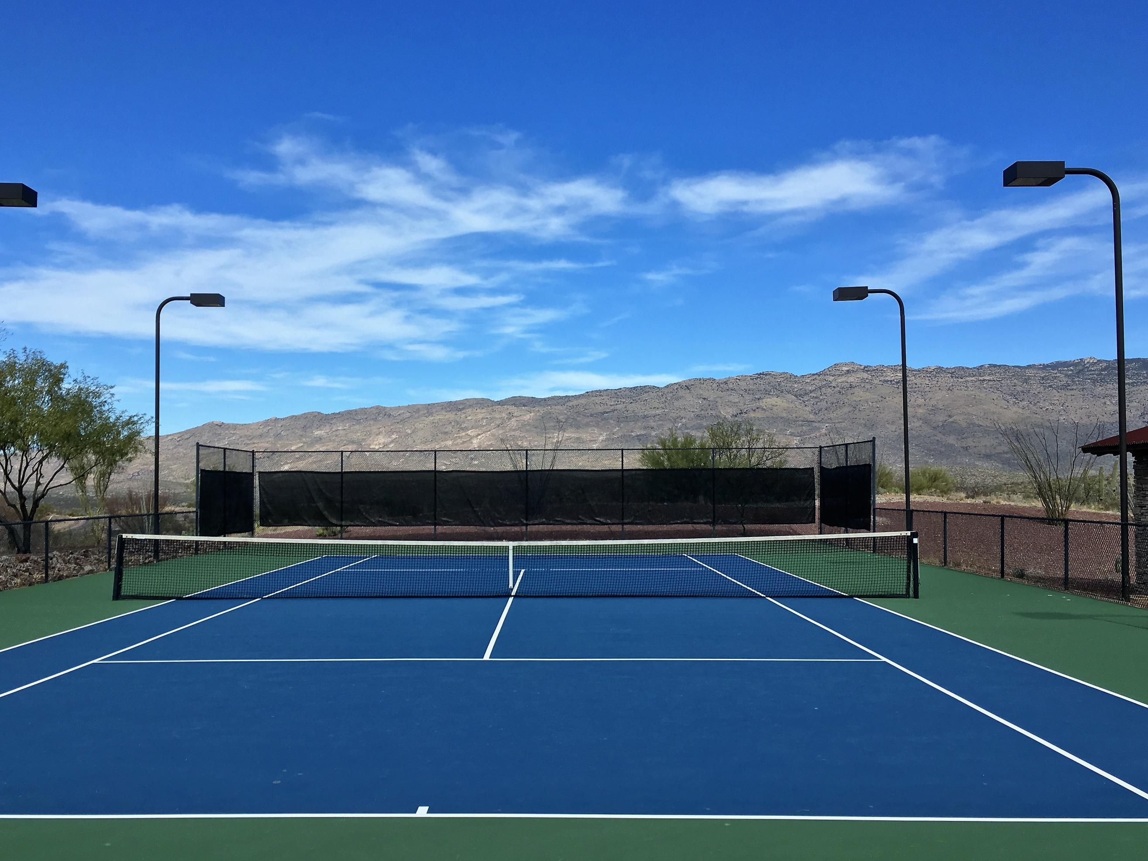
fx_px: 1094
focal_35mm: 33
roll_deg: -0.9
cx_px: 528
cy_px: 463
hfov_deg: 55.3
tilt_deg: +1.1
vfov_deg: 42.9
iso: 25
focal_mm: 4.15
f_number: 2.2
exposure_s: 1/1748
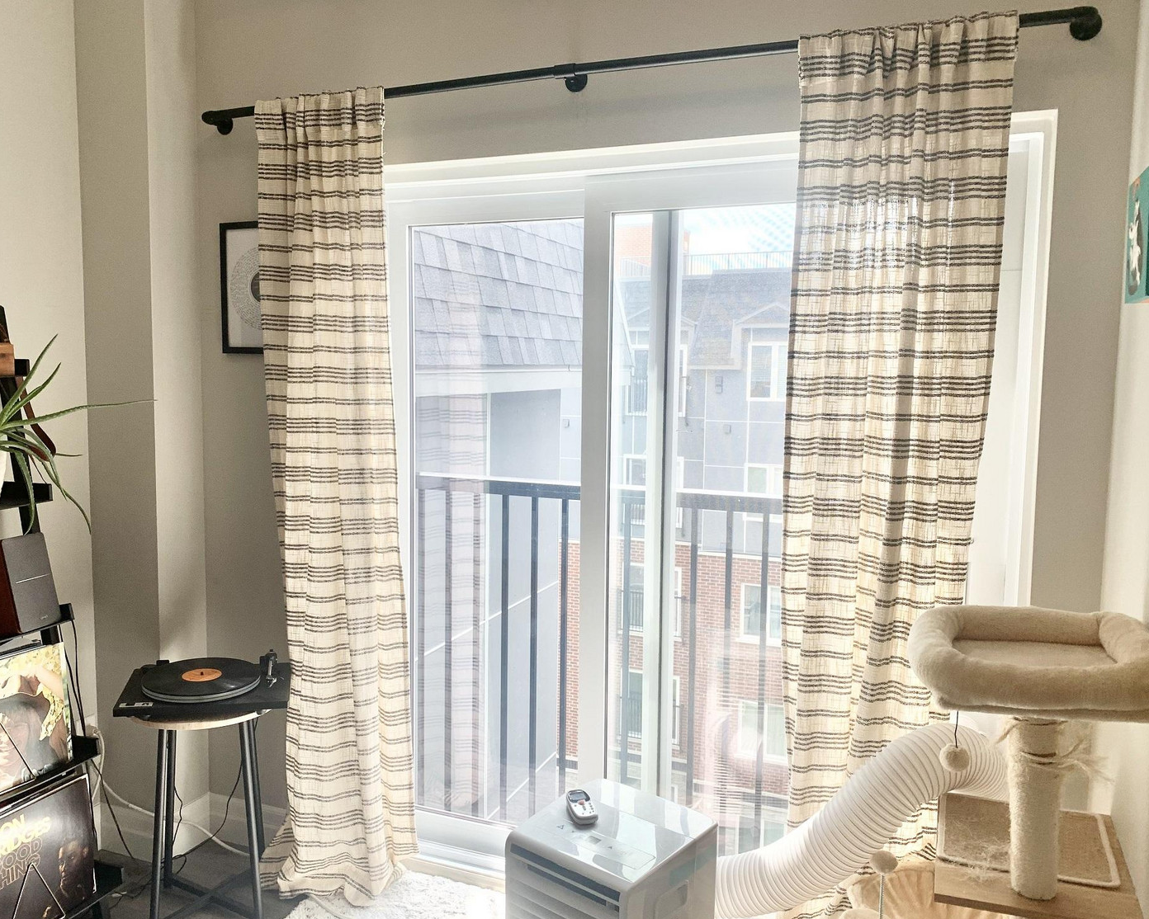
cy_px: 455
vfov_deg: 51.5
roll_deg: -1.8
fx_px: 952
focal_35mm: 28
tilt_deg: -6.8
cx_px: 556
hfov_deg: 62.2
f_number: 1.8
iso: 25
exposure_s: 1/209
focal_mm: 4.25
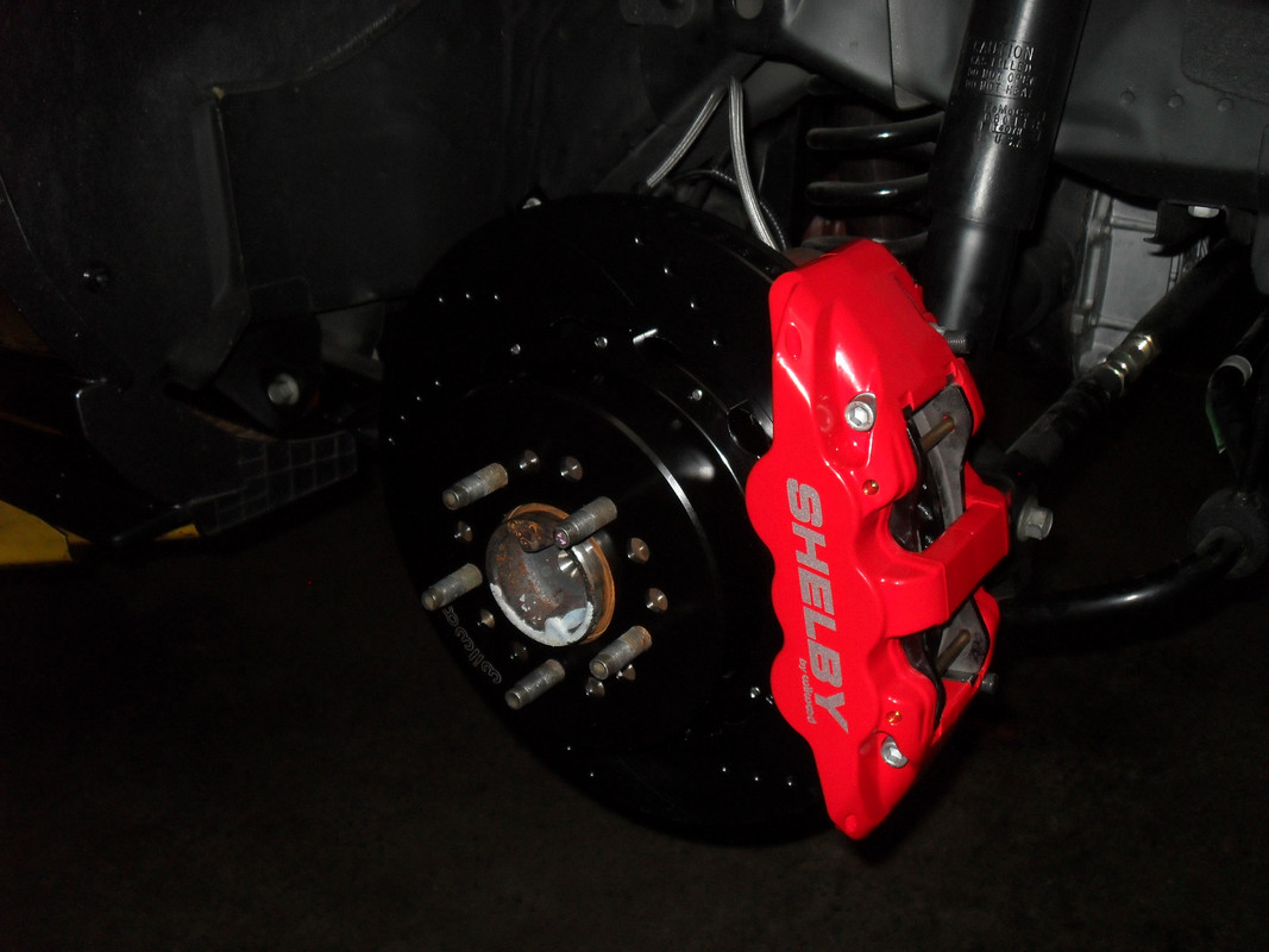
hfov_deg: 52.6
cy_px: 476
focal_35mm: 35
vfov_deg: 40.7
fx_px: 1283
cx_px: 634
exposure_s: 1/45
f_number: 8.9
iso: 160
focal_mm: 6.2
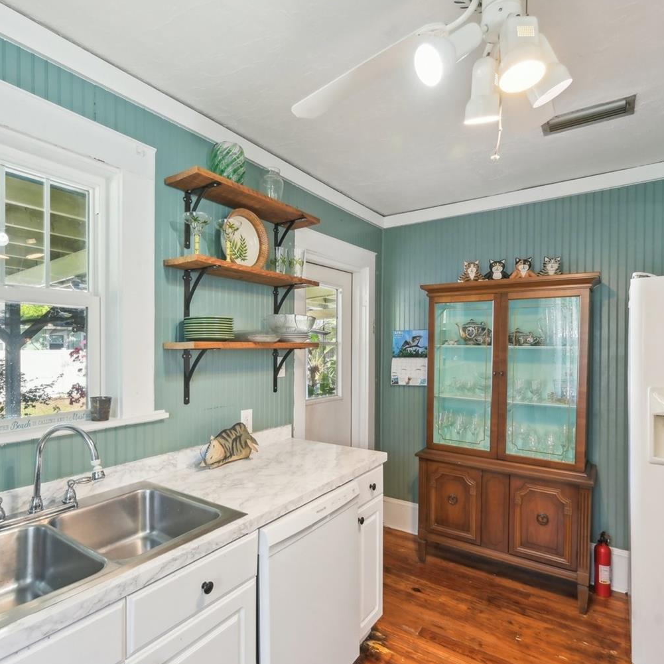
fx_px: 412
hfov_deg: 77.4
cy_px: 347
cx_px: 296
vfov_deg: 77.6
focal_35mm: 19
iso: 400
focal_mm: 14
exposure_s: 1/25
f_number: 8
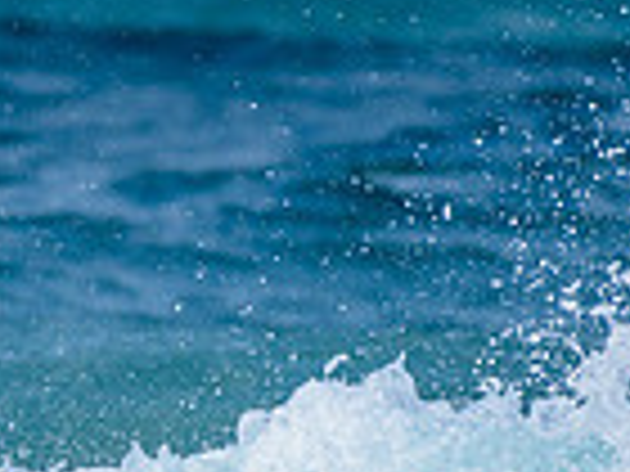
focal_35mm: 2454
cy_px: 610
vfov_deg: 0.6
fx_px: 44662
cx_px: -351
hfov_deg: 0.8
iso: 180
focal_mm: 500
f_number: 5.6
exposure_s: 1/2000
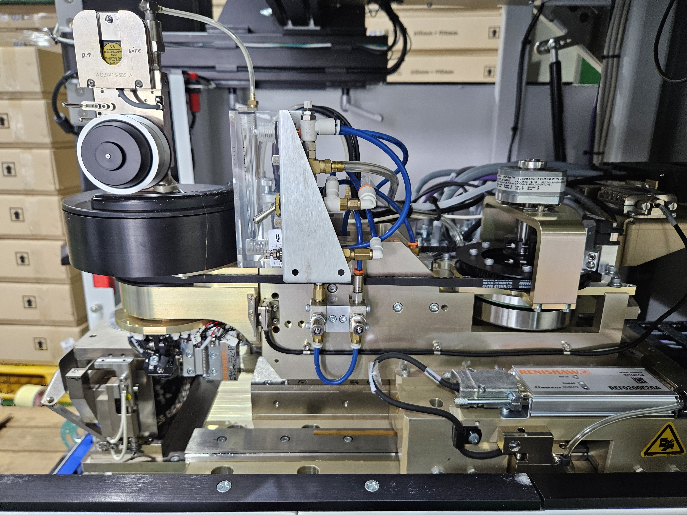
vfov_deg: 58.9
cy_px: 258
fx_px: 456
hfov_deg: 73.9
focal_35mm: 23
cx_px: 344
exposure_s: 1/120
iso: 400
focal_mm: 5.4
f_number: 1.8
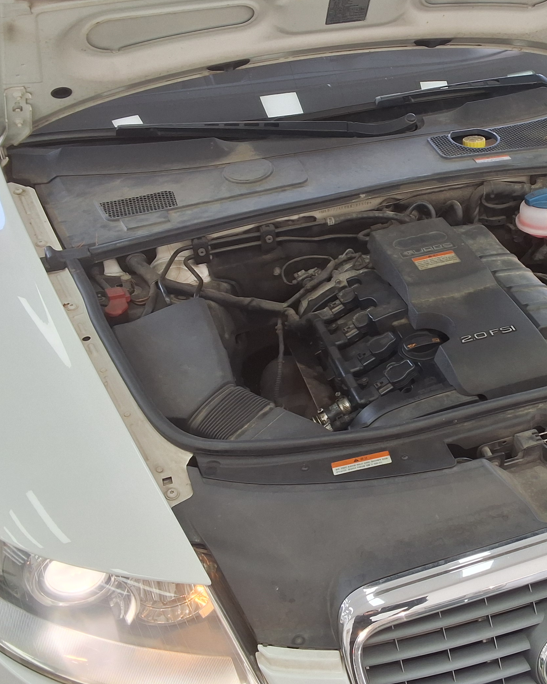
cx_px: 437
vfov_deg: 42.9
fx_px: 870
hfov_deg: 33.9
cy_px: 312
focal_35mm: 43
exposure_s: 1/120
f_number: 1.9
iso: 40
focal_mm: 2.91
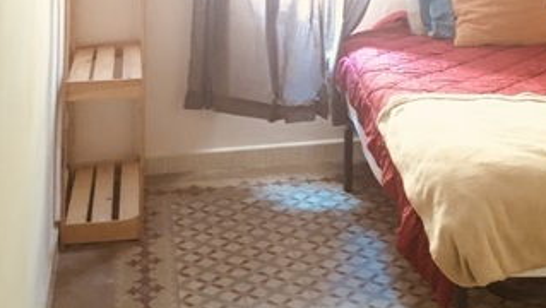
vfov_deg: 16.3
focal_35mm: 66
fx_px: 956
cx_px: 366
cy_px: -187
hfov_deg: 31.6
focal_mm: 4.15
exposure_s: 1/17
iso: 400
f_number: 2.2
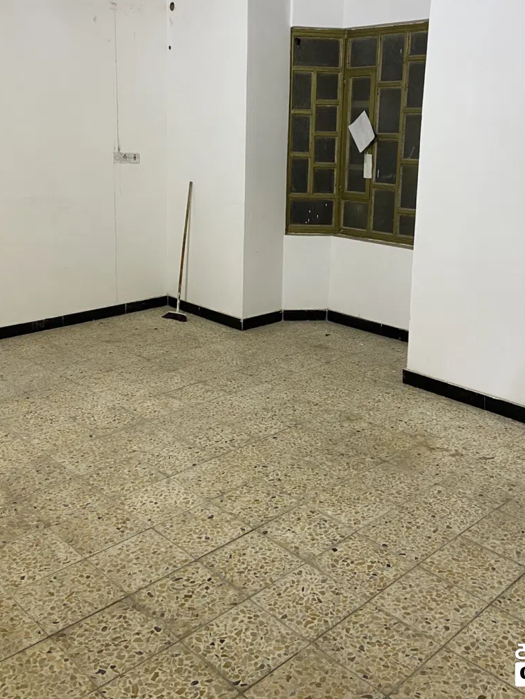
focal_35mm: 35
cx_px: 279
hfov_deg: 40.7
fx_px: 707
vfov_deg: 51.6
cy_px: 233
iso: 125
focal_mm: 4.25
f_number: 1.8
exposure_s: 1/51
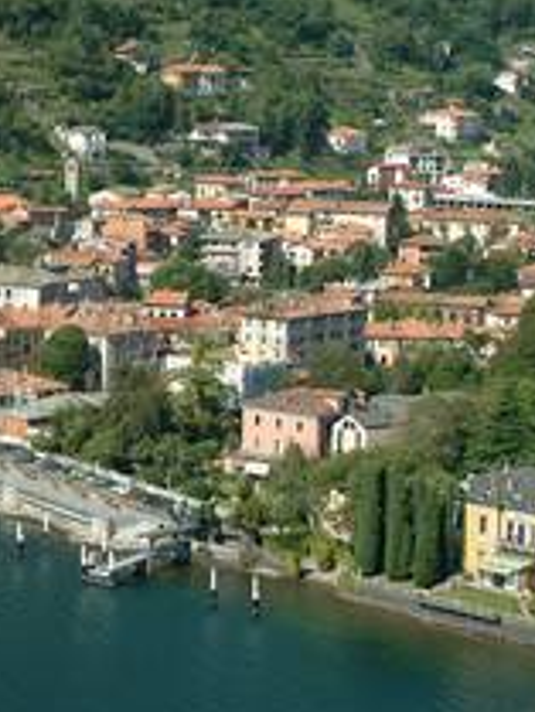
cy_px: 308
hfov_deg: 13.7
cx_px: 10
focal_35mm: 107
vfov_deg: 18.3
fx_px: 2204
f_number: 4.8
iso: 100
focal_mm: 33
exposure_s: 1/500
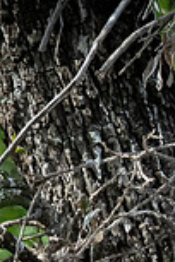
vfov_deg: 0.8
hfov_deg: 0.5
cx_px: 490
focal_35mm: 2512
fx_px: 18315
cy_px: 229
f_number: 5.6
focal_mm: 210
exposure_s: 1/1000
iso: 1000
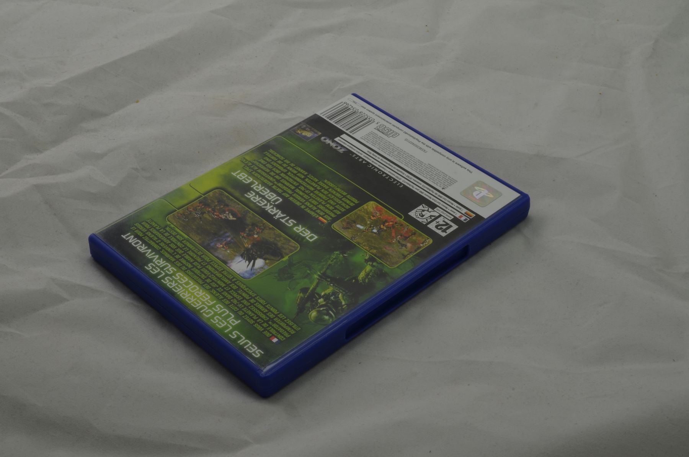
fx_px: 1146
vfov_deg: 22.5
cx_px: 344
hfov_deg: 33.5
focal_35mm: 60
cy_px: 228
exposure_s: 1/3
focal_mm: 40
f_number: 20
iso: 100
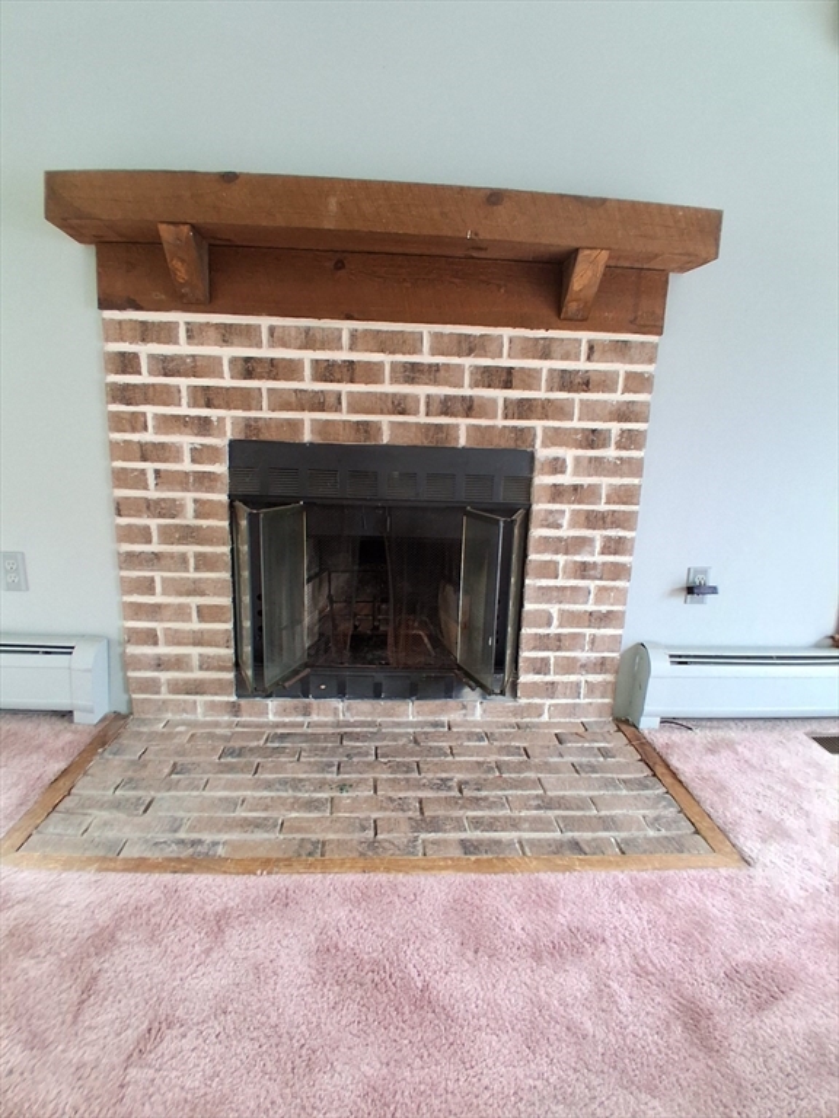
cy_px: 559
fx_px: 549
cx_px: 420
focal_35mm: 17
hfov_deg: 74.7
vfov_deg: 91.0
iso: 200
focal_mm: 1.4
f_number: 2.2
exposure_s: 1/40
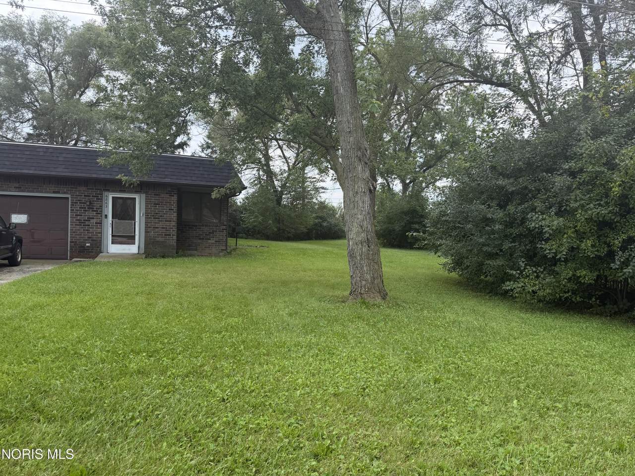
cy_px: 238
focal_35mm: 24
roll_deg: -1.5
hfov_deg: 71.6
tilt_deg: -2.5
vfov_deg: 56.8
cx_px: 318
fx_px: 440
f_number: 1.78
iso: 100
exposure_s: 1/1464
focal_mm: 6.76
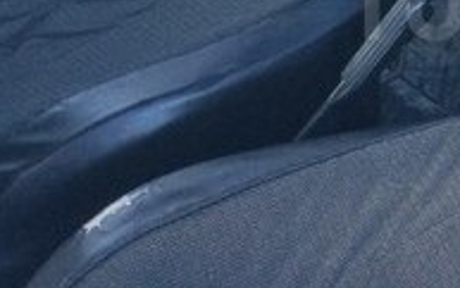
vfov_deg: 12.4
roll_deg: -6.8
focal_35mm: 105
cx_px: 589
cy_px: 4
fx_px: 1317
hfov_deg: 18.5
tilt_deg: -39.6
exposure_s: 1/33
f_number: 2.2
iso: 160
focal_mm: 4.15
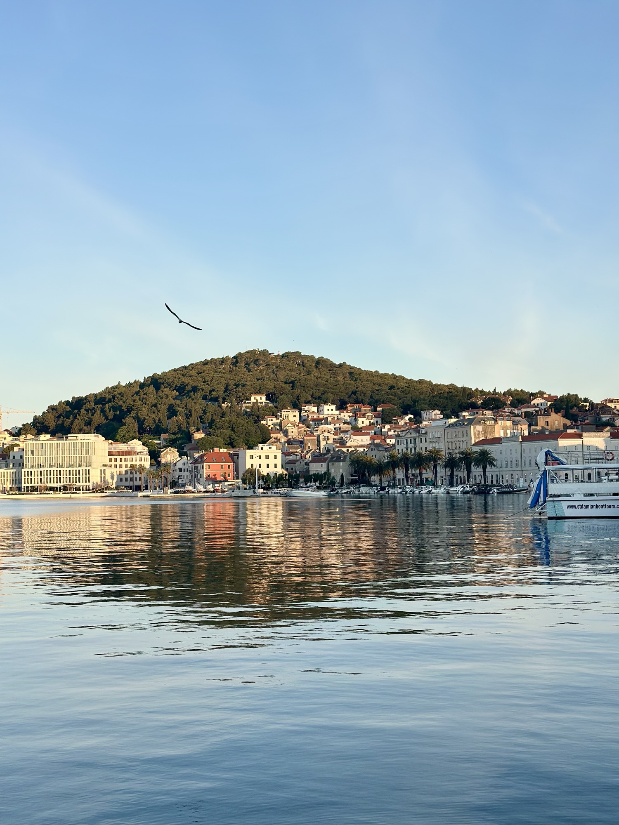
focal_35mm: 48
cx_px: 310
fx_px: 1144
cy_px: 412
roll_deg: +0.5
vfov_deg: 39.7
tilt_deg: +4.6
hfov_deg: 30.3
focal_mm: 6.86
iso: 80
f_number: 1.78
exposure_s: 1/2203
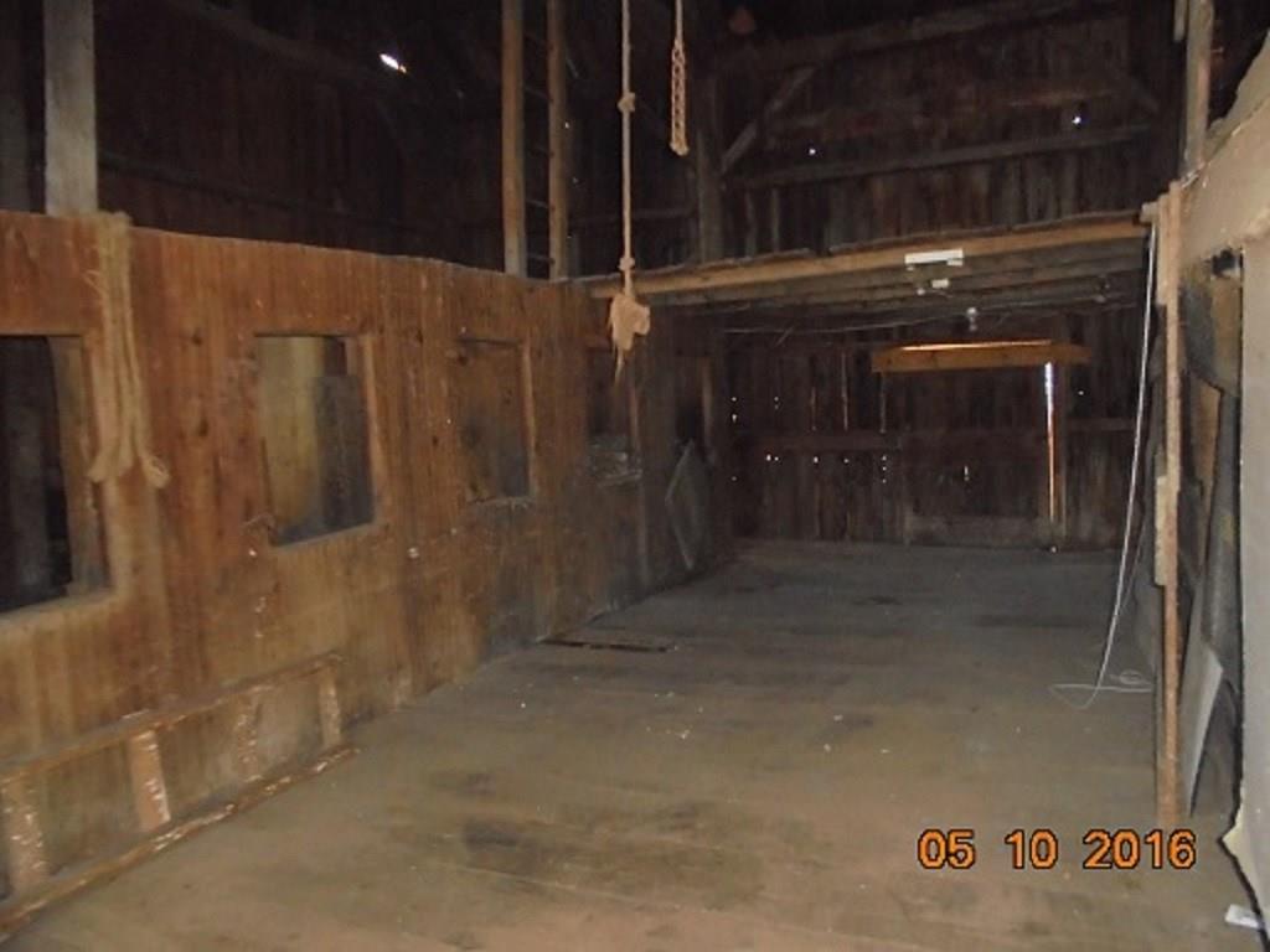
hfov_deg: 67.3
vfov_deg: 53.1
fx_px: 954
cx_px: 635
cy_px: 476
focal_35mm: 26
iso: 800
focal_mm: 4.6
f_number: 3.5
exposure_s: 1/30
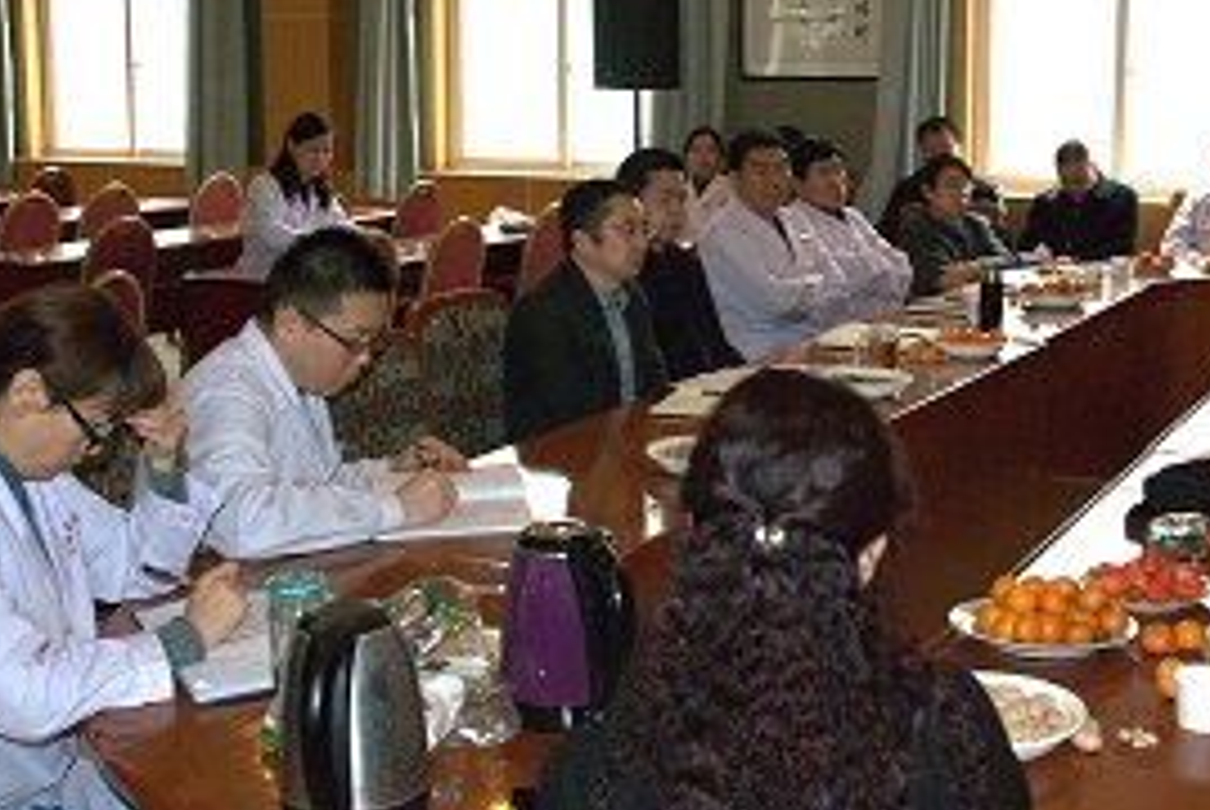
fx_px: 1649
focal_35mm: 49
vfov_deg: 27.5
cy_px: 326
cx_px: 891
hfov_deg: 39.3
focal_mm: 18
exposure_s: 1/100
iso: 2500
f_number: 6.3
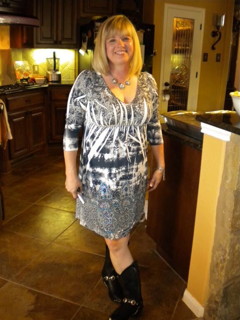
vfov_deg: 52.6
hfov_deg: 40.7
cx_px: 120
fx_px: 324
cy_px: 160
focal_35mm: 35
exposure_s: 1/15
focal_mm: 6.3
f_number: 3.1
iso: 400
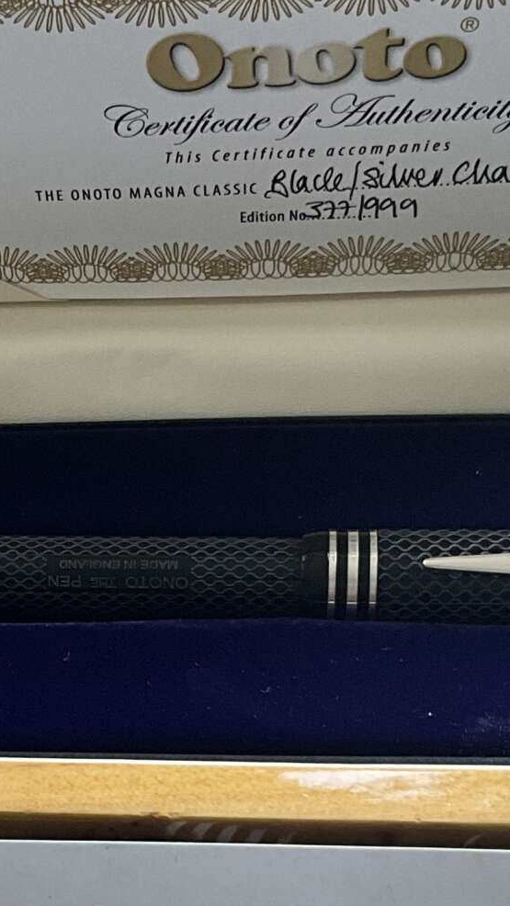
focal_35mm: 82
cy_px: 712
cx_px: -40
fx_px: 1970
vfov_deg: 25.5
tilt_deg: -52.4
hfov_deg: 14.4
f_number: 1.8
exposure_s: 1/73
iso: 64
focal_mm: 3
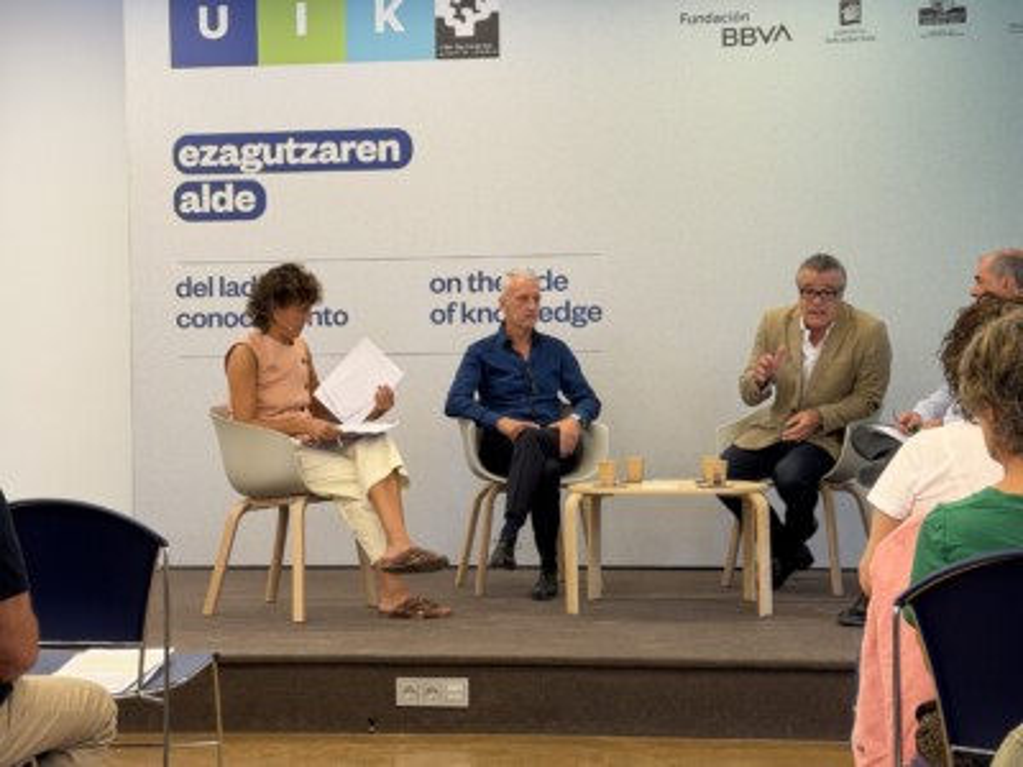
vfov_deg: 30.3
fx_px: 1419
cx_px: 512
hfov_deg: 39.7
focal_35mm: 48
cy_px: 384
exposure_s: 1/100
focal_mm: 6.76
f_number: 1.78
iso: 80
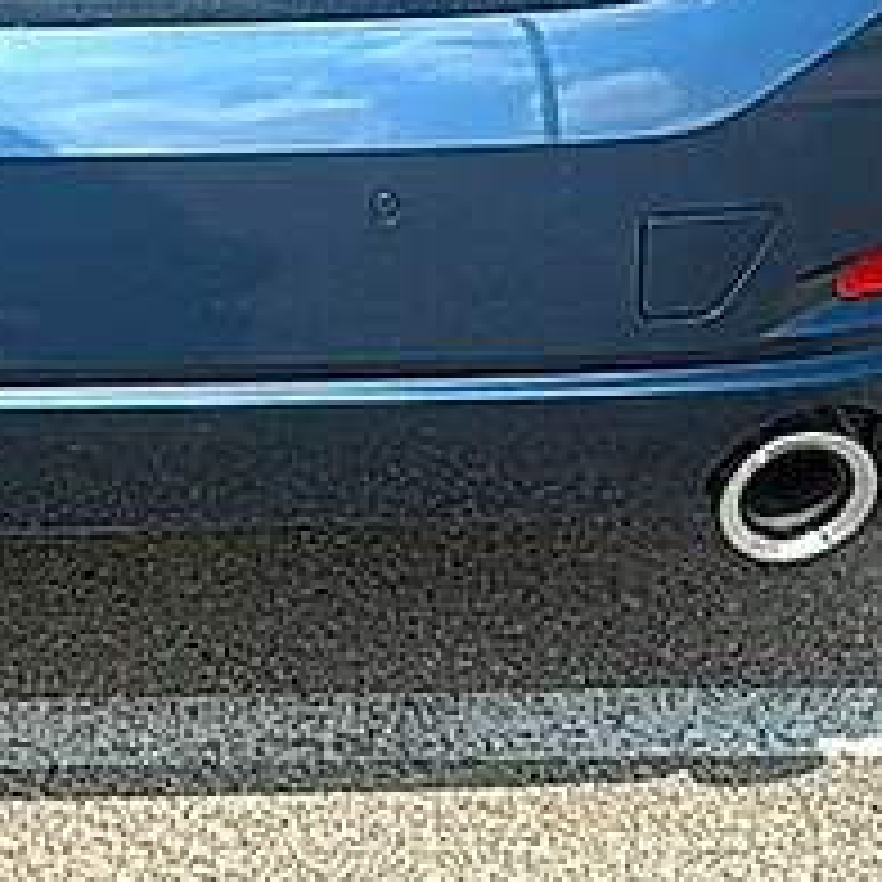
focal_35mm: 117
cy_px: -281
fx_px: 3373
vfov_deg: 14.3
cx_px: -112
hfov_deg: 14.5
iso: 80
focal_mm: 6.86
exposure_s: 1/4808
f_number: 1.78
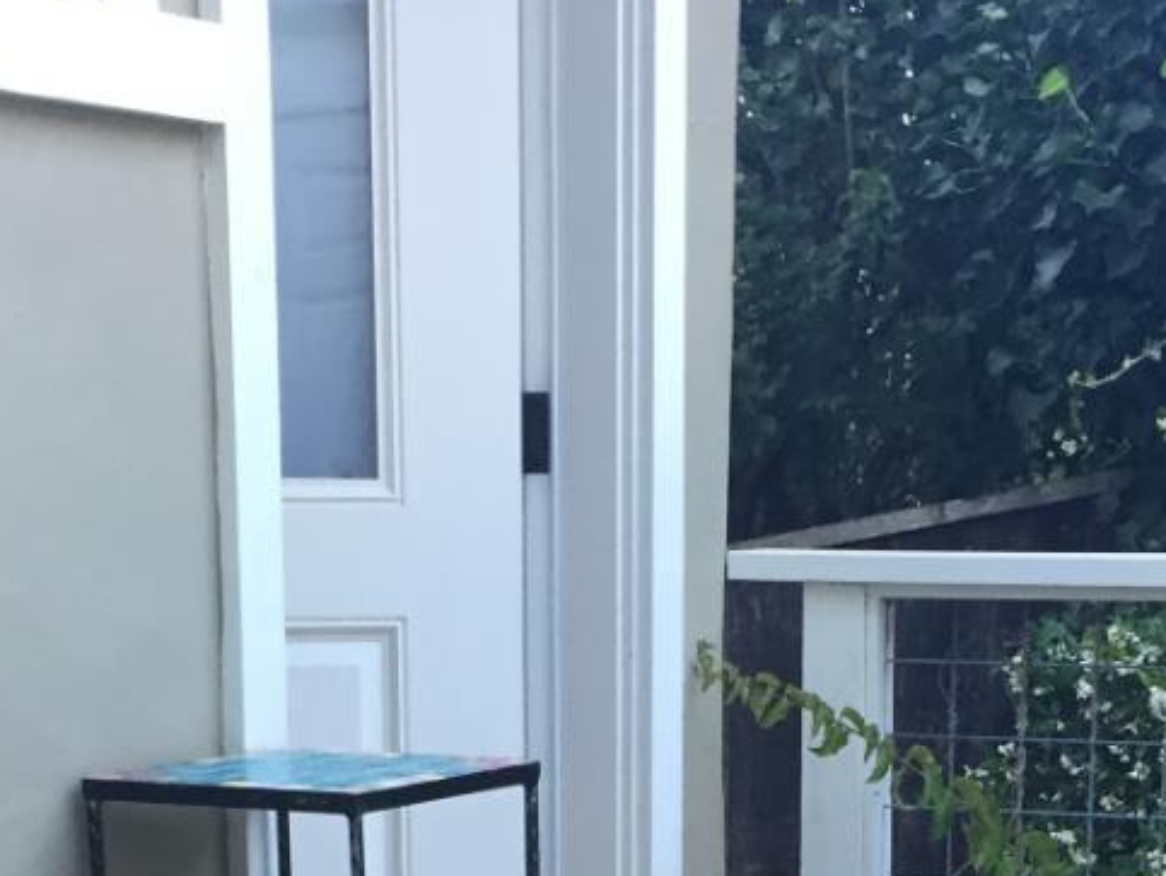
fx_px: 3034
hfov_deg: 21.8
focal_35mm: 90
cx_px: 589
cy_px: 1254
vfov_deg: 15.4
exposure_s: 1/30
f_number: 2.2
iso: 40
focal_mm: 4.15
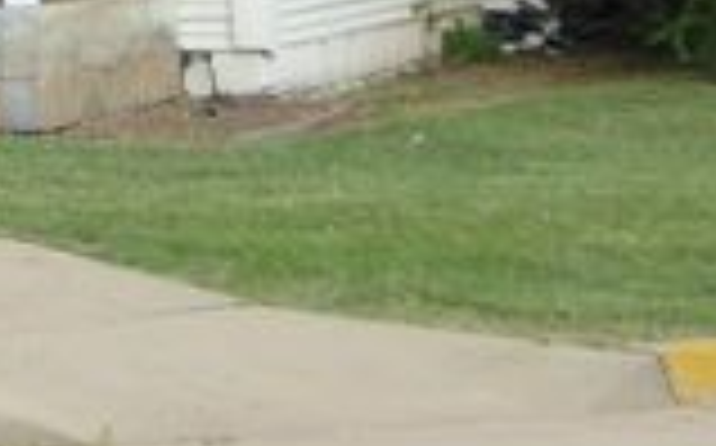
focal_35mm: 283
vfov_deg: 4.6
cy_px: -369
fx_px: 5516
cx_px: -964
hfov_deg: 7.0
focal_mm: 9
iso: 80
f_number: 4.1
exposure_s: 1/125
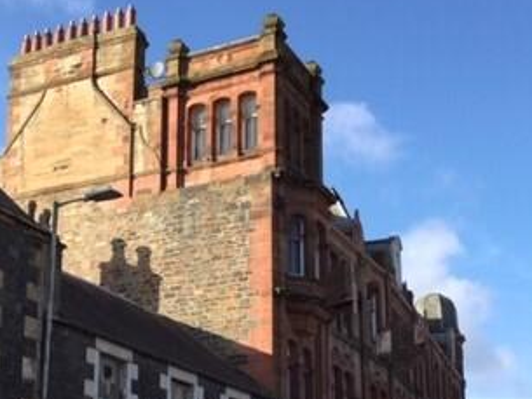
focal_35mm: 52
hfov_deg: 36.7
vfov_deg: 27.5
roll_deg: -1.0
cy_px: 314
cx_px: 222
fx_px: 799
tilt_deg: +12.8
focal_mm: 3.3
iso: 25
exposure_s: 1/482
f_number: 2.4
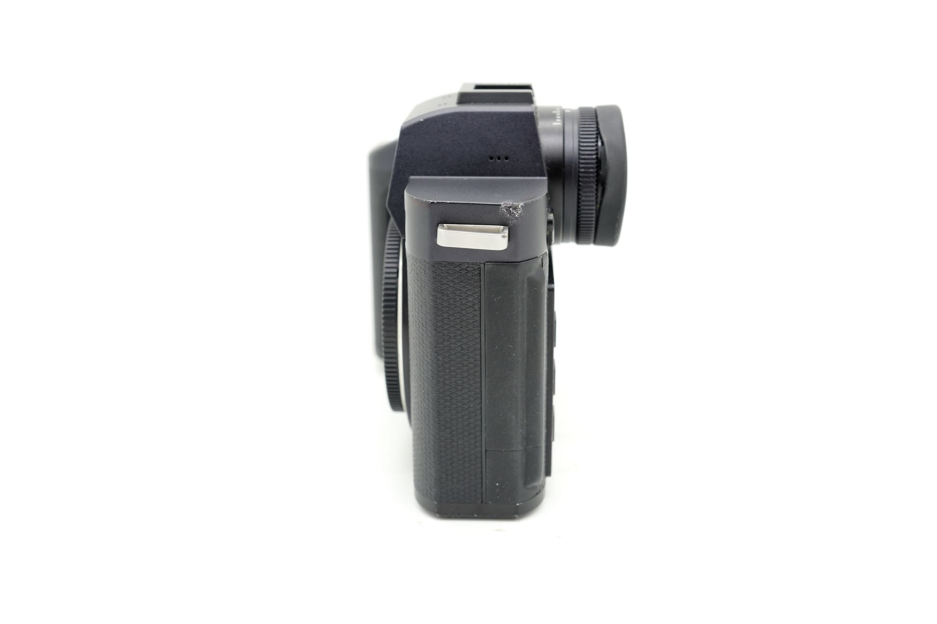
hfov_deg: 45.4
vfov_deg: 31.2
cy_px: 312
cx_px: 468
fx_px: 1119
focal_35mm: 43
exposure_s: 1/60
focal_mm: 43
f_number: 8
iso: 800
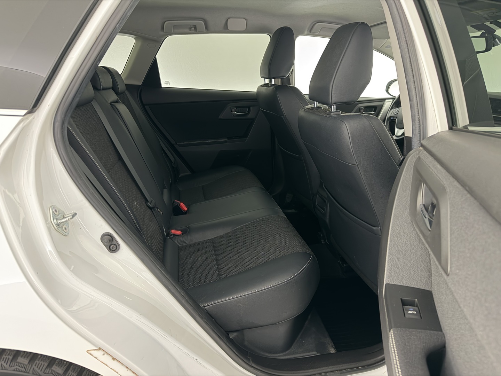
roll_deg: +0.3
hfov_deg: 71.6
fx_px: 347
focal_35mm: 24
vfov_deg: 56.8
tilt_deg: -17.7
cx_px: 250
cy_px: 188
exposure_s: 1/25
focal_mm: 6.76
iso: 1600
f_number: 1.78
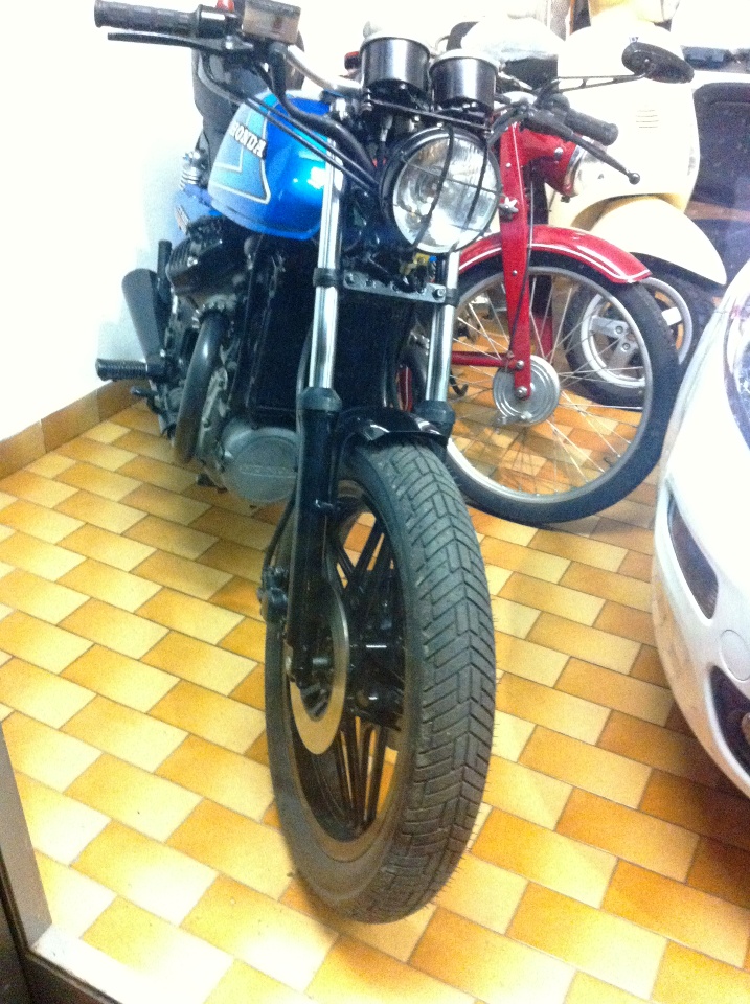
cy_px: 502
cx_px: 375
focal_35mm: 35
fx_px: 1014
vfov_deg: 52.7
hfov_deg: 40.6
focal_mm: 3.85
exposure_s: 1/15
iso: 800
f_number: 2.8
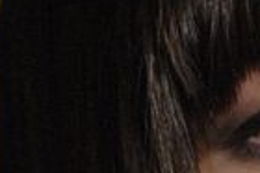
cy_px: 299
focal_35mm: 1284
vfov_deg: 1.1
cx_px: 351
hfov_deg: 1.6
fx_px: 9262
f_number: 2.8
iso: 800
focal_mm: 200
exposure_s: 1/320
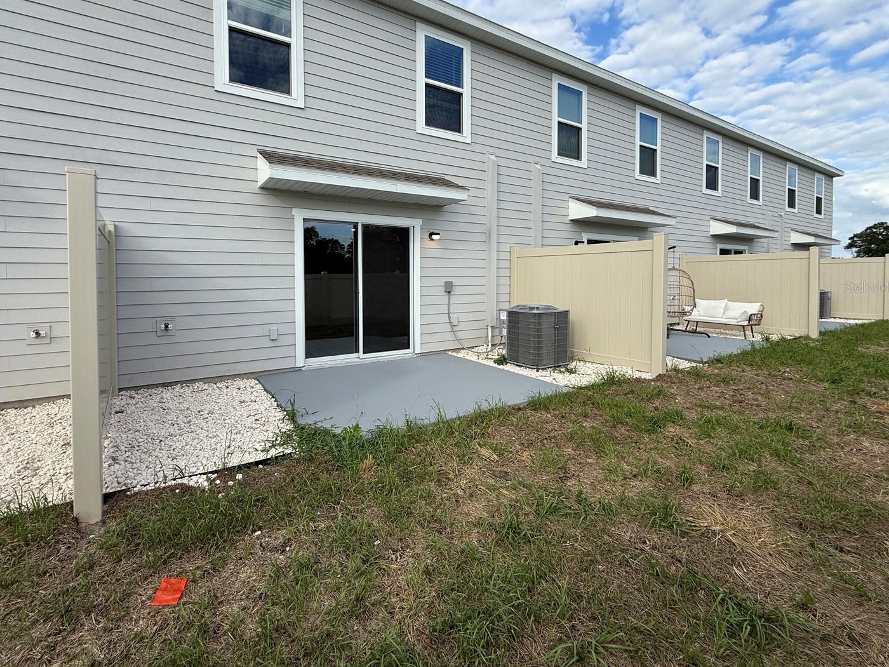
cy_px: 286
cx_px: 396
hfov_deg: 94.1
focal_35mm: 16
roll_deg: +0.5
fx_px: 411
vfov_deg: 77.7
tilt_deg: -1.6
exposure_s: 1/1145
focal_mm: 2.22
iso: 50
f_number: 2.2
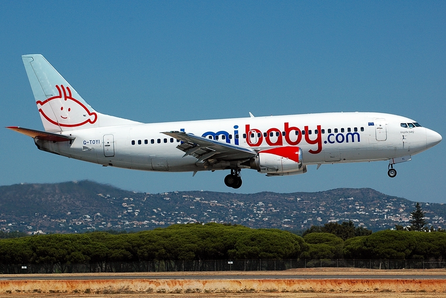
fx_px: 2081
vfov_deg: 8.2
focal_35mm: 168
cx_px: 223
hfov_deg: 12.2
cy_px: 149
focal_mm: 112
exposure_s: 1/1600
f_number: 10
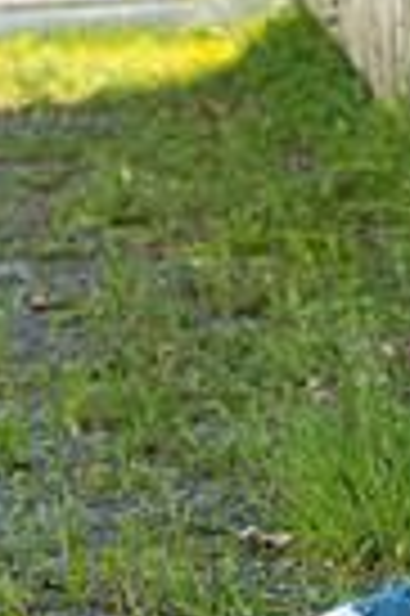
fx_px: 5172
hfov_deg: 4.5
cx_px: 651
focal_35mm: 302
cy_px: 391
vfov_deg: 6.8
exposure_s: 1/250
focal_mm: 92
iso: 400
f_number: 7.1
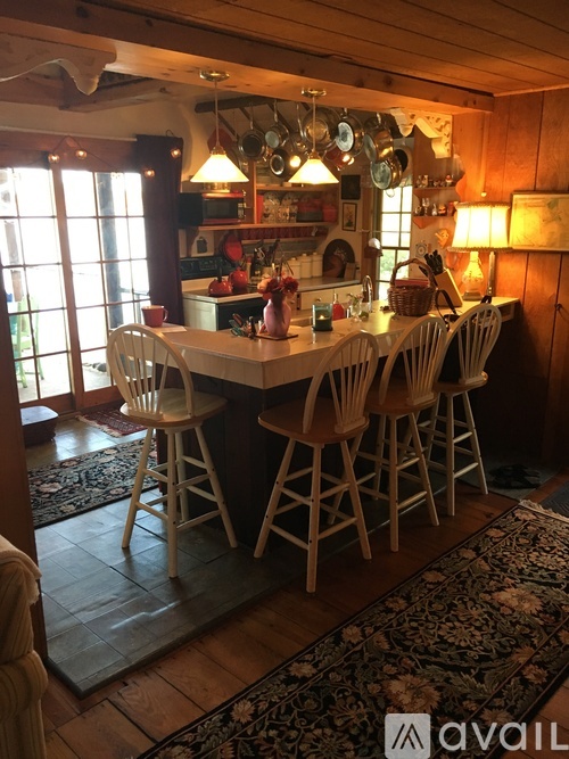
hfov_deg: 48.2
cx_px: 284
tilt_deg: -14.6
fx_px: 636
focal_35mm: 29
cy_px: 380
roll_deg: +0.3
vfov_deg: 61.7
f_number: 2.2
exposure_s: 1/30
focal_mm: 4.15
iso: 160
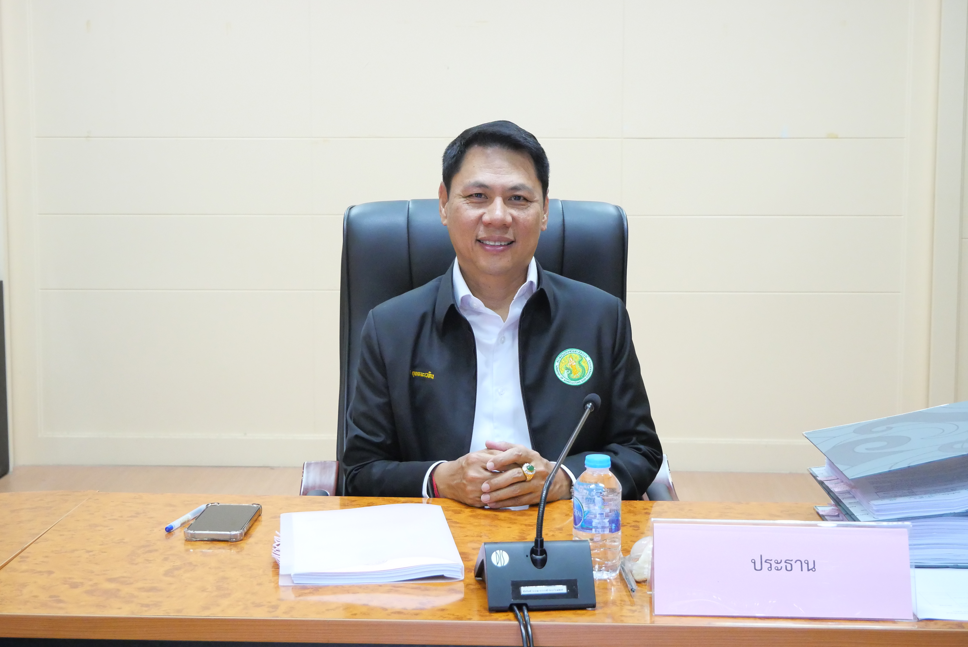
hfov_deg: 35.6
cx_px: 484
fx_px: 1507
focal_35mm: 56
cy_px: 324
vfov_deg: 24.2
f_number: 5
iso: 3200
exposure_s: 1/30
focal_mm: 27
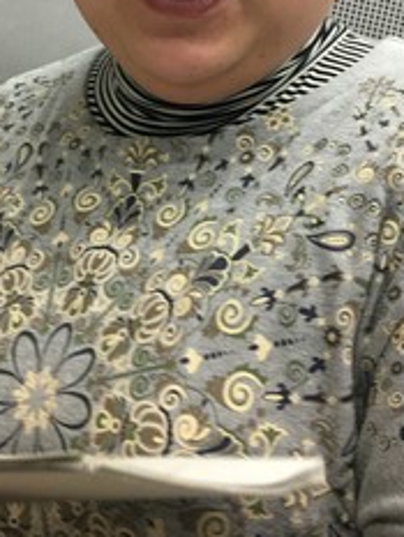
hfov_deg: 26.1
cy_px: 41
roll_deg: -15.0
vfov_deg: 32.4
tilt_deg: +6.5
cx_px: 155
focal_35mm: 56
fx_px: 871
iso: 100
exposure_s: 1/30
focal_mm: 4.15
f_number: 2.2
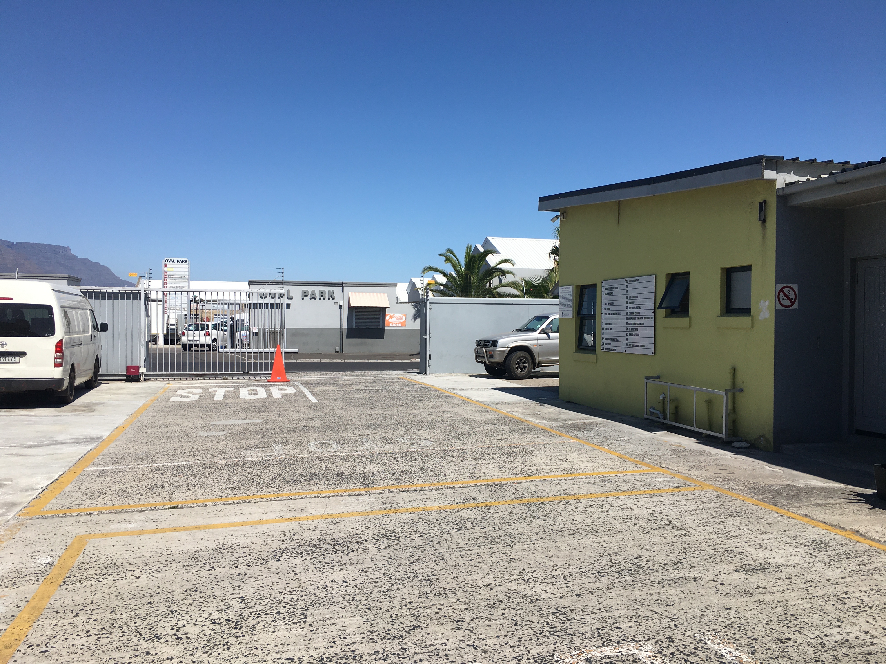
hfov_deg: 61.7
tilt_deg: +0.1
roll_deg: -0.2
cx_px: 443
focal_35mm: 29
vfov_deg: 48.2
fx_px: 742
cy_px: 332
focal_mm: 4.15
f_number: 2.2
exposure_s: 1/2481
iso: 25
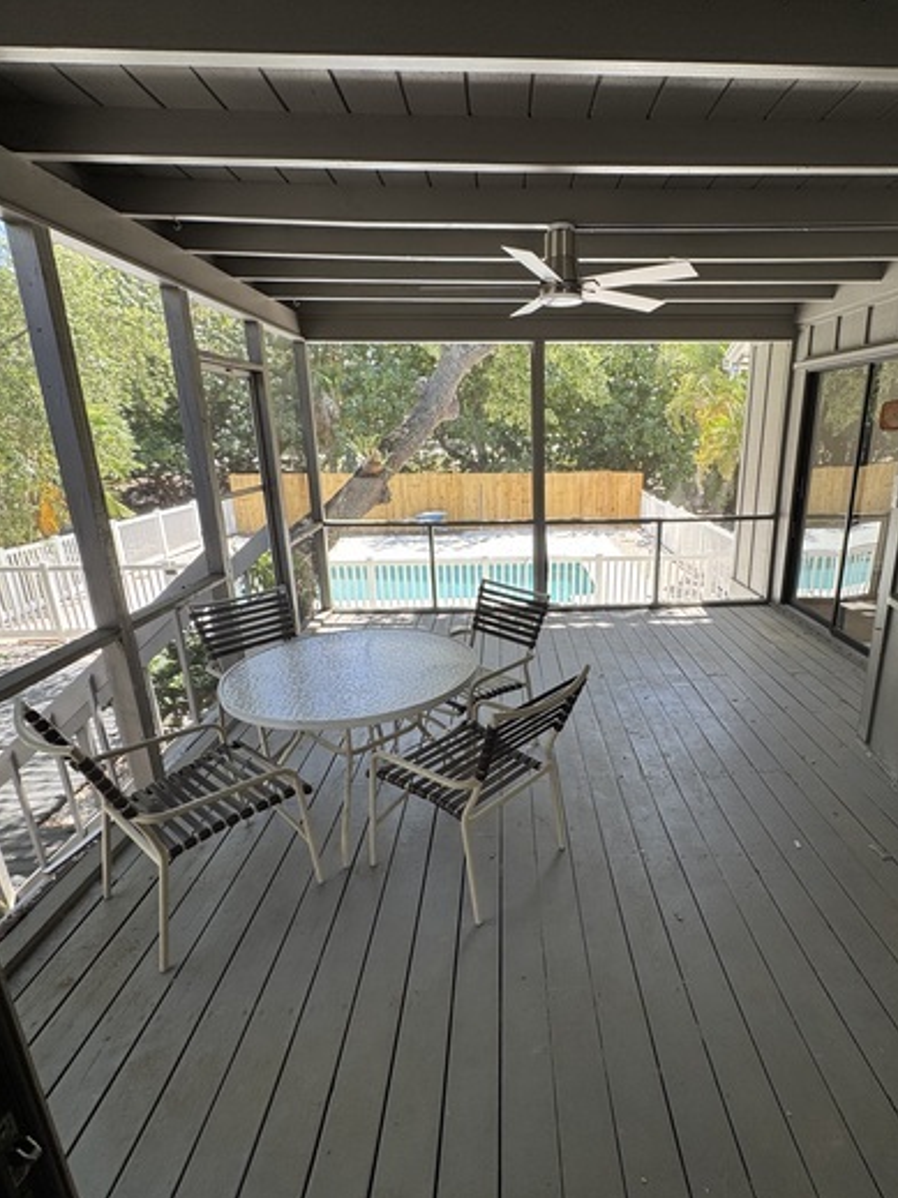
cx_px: 538
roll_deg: +1.6
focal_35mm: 18
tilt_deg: -17.6
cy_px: 615
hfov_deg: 70.8
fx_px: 623
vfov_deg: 87.7
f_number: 2.2
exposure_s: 1/155
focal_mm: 2.22
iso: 40
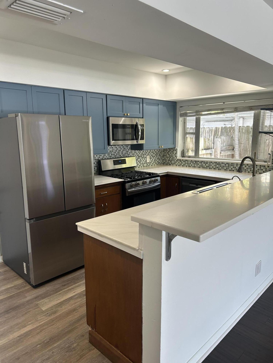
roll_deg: -0.1
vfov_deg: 67.3
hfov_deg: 53.1
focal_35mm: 26
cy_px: 182
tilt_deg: -10.8
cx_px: 136
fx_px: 273
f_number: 1.5
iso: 80
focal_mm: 5.7
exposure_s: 1/120
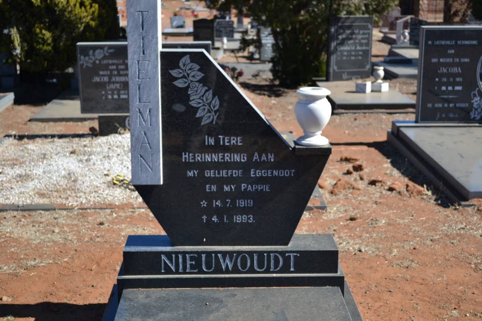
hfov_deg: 36.9
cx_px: 241
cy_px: 160
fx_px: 723
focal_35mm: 54
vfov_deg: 25.1
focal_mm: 36
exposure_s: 1/125
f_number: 5.6
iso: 110
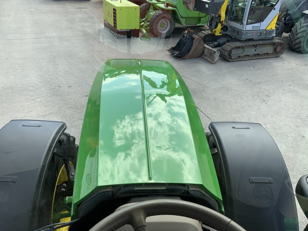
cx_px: 154
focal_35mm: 29
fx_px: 258
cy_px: 116
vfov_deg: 48.2
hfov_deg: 61.7
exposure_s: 1/580
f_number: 1.8
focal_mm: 3
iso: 16
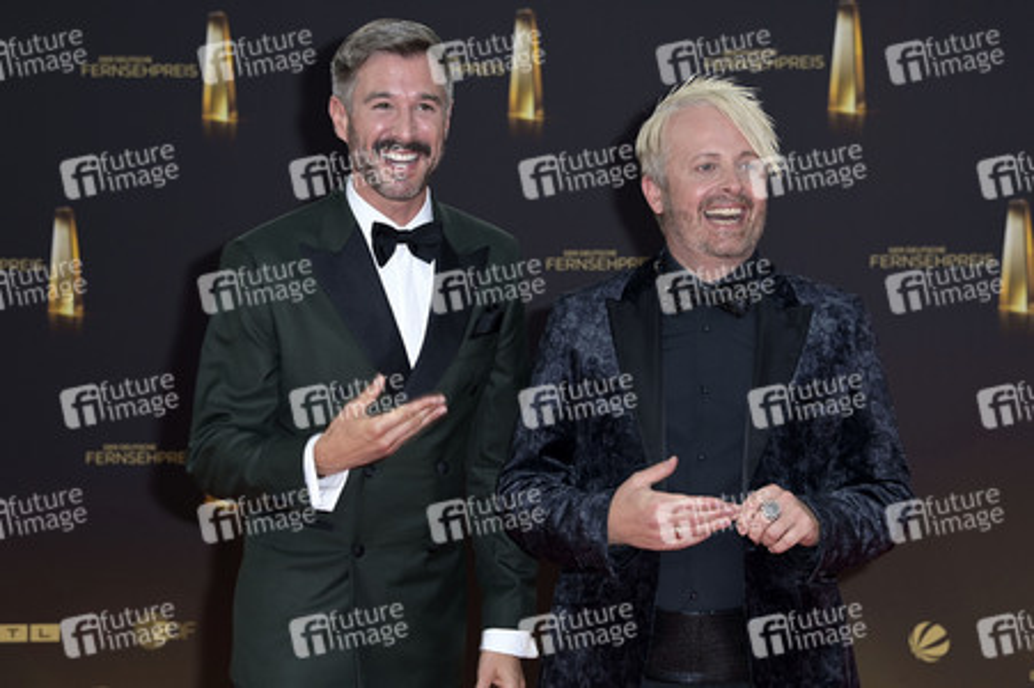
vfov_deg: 14.8
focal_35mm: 92
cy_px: 344
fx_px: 2640
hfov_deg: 22.2
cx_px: 517
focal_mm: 92
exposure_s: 1/250
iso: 640
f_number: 5.6
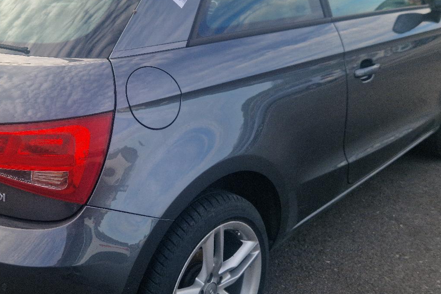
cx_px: 161
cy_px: 133
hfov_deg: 45.9
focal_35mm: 42
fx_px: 514
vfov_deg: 31.9
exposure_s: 1/476
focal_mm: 5.4
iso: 50
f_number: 1.8
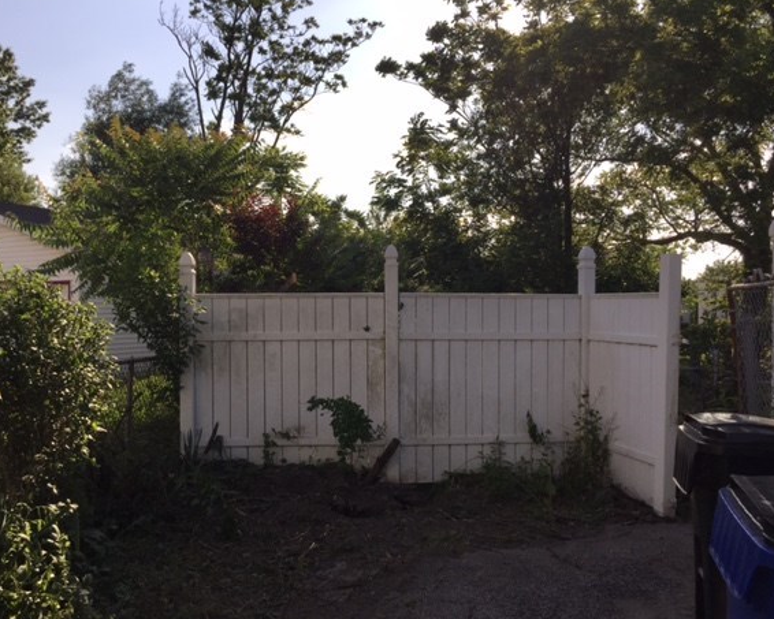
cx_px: 364
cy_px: 324
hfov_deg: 55.6
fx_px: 733
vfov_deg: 45.8
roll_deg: -0.7
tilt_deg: +0.9
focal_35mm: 32
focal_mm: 4.15
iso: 32
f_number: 2.2
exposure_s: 1/1980
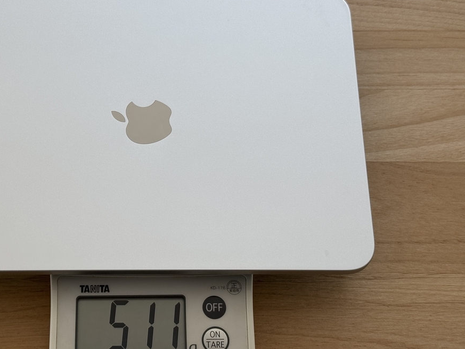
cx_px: 156
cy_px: 173
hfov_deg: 29.2
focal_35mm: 66
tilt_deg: -66.4
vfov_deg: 22.3
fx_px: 887
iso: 50
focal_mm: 6.76
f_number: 1.78
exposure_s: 1/121
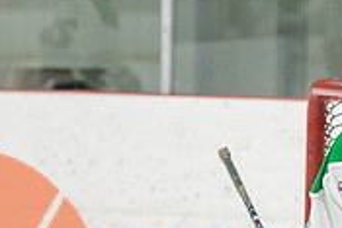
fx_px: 4849
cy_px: 184
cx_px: 375
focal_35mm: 510
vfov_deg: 2.7
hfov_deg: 4.0
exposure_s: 1/800
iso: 4000
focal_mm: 110
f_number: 2.8
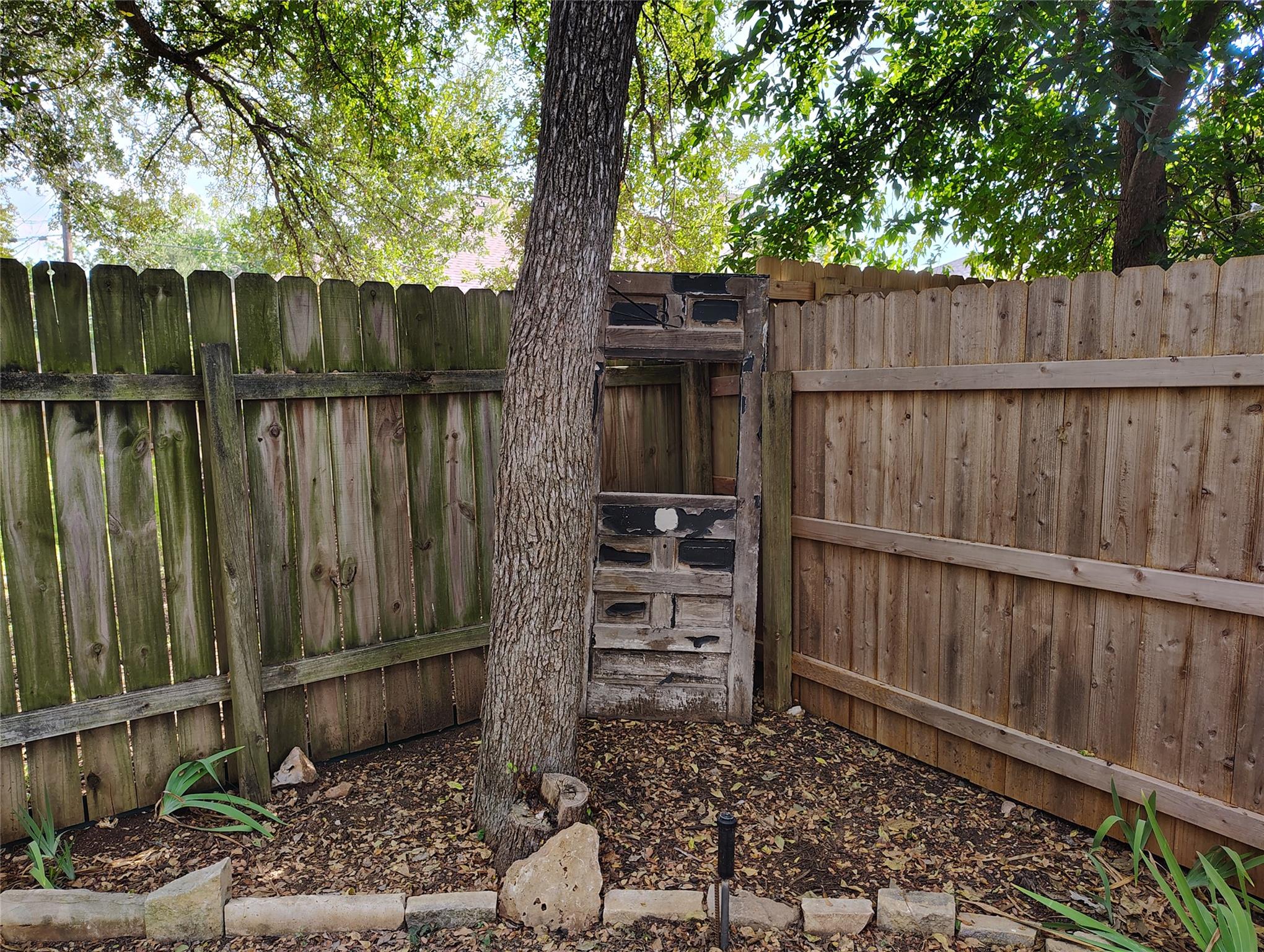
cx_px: 632
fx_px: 878
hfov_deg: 71.5
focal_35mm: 24
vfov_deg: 56.9
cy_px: 476
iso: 115
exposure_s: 1/120
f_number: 1.8
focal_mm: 5.56
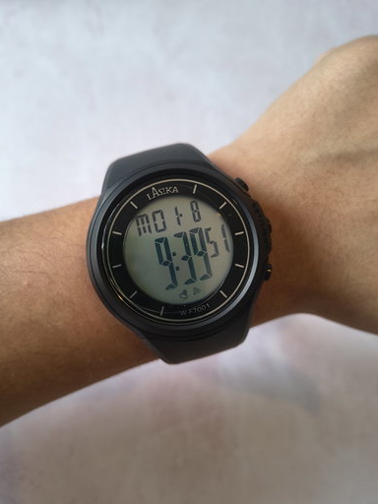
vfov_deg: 69.4
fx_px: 364
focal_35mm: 25
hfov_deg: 54.9
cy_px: 250
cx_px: 186
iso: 429
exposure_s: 1/100
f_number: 1.8
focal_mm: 5.56
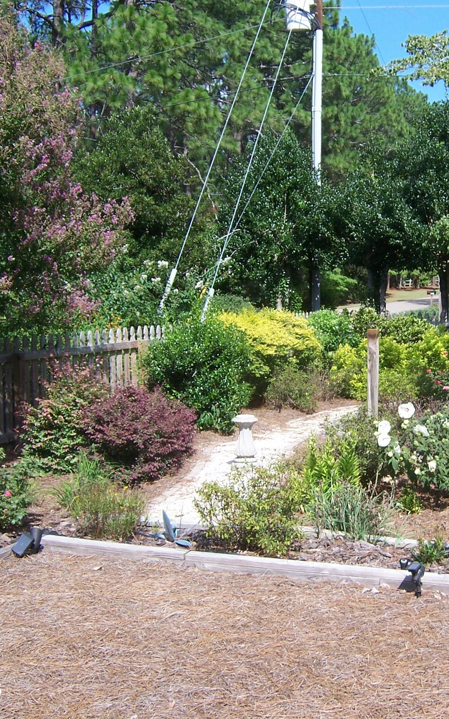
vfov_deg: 42.6
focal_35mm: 47
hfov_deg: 27.1
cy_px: 359
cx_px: 330
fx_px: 920
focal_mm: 5.5
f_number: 3.4
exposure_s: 1/500
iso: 80
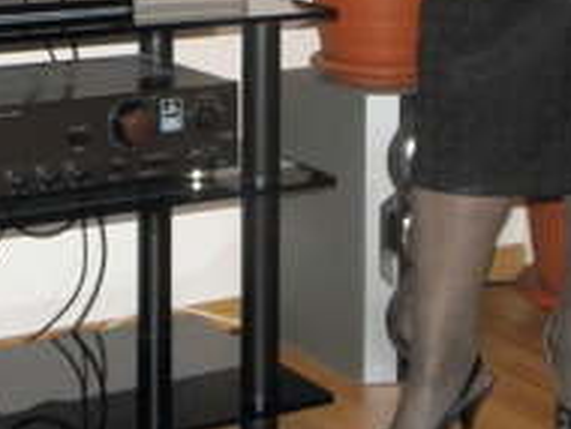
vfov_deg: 13.5
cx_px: 337
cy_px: -186
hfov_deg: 18.9
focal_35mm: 104
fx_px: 1718
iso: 250
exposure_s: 1/50
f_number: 3.6
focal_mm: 5.9
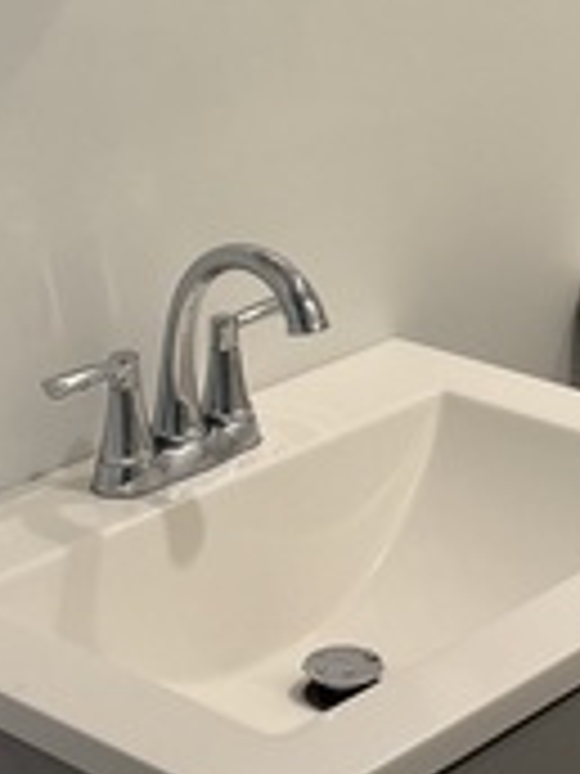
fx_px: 2256
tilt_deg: -11.2
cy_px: -47
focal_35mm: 101
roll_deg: +0.2
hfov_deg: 14.6
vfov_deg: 18.8
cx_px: 405
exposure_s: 1/60
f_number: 1.6
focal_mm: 5.96
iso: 125
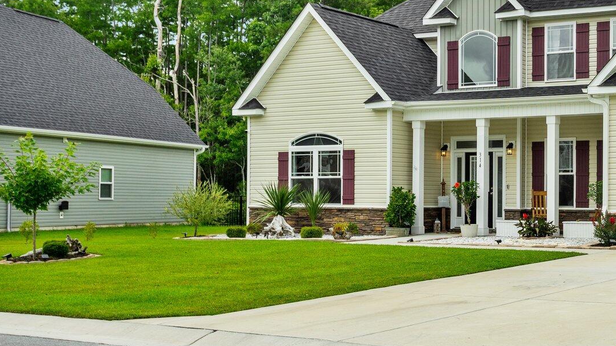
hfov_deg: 32.8
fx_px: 980
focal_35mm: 60
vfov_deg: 19.9
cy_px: 88
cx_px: 576
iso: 125
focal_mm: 30
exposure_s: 1/400
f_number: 8
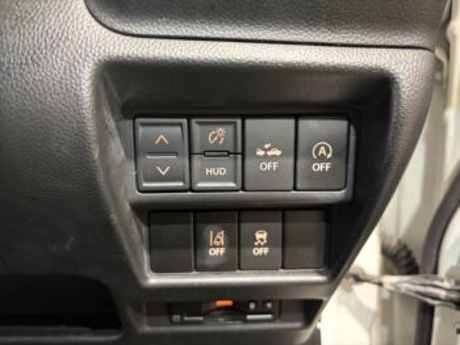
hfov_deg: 67.3
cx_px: 230
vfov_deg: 53.1
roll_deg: +0.8
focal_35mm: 26
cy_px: 172
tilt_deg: -9.5
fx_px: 346
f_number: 1.6
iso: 500
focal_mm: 5.96
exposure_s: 1/25
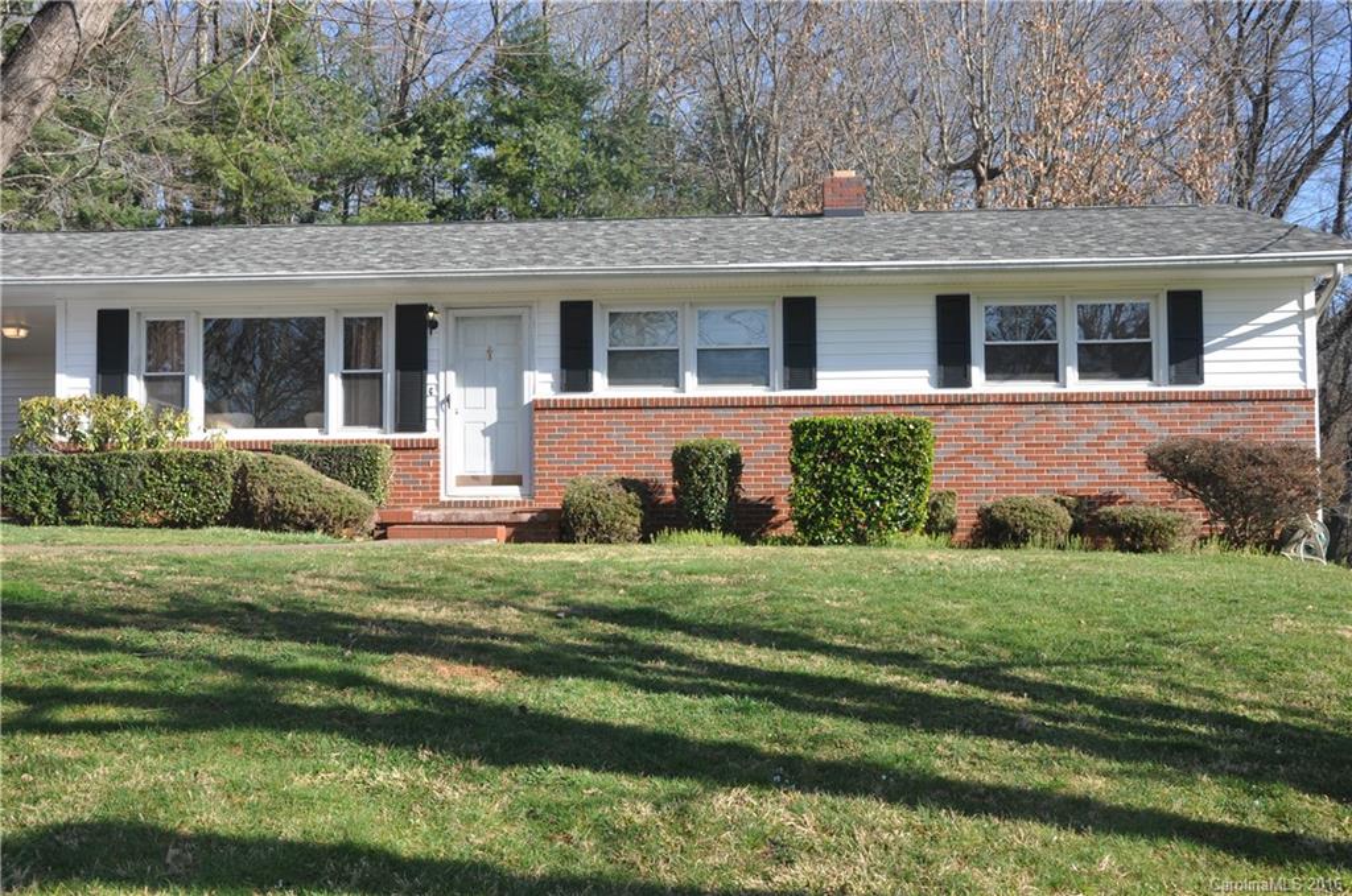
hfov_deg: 53.2
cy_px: 448
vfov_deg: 36.7
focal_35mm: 36
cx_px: 676
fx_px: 1350
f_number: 7.1
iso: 200
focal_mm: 24
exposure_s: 1/200
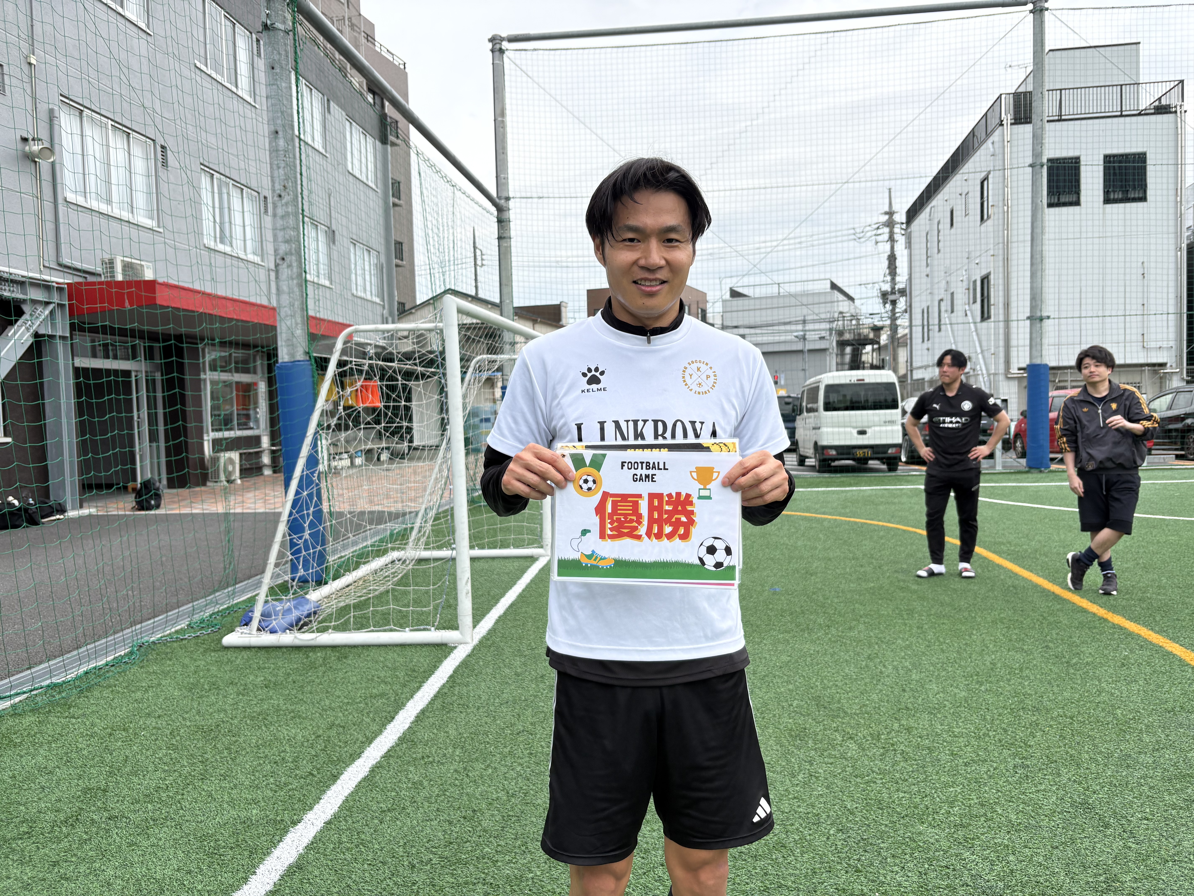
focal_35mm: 26
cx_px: 597
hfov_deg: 67.3
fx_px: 897
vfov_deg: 53.1
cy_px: 448
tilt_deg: -2.9
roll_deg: +2.5
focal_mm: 5.96
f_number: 1.6
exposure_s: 1/2538
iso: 50
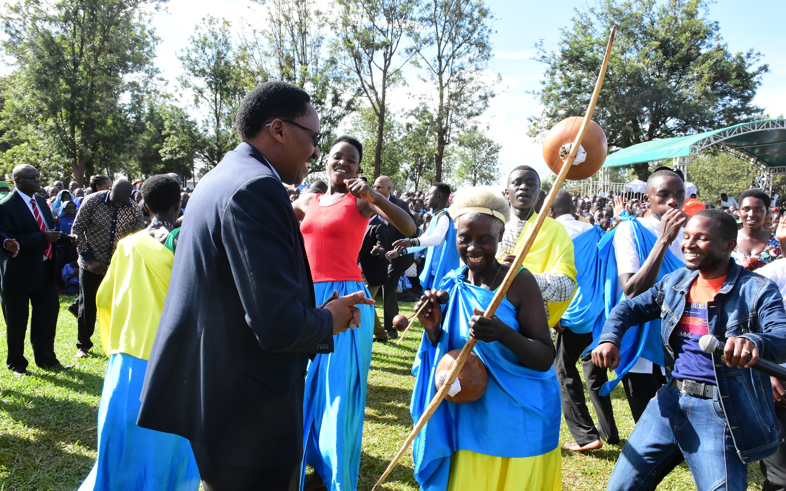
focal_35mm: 31
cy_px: 243
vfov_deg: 40.6
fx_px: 664
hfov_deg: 61.2
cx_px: 393
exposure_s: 1/500
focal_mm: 20
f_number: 13
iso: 1600
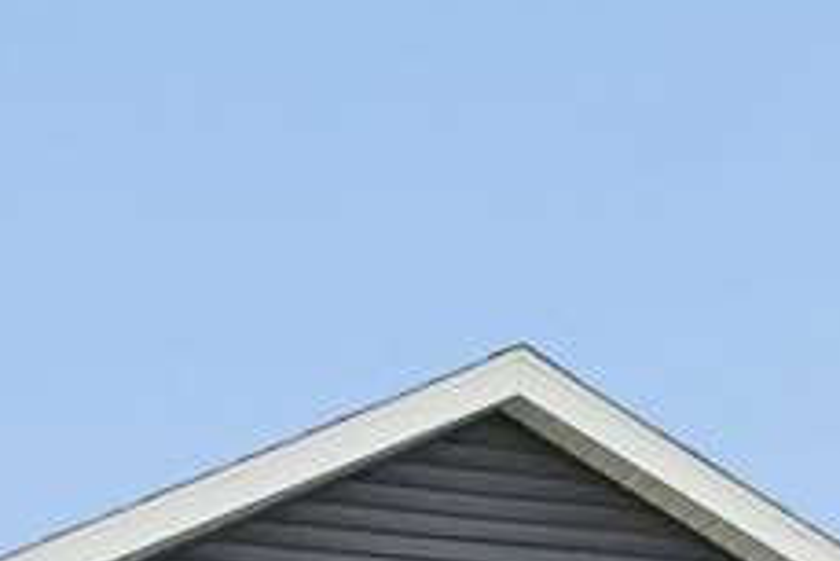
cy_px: 1344
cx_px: 1368
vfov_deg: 5.3
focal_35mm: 251
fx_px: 5860
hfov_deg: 8.0
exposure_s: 1/500
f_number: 9
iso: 400
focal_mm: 30
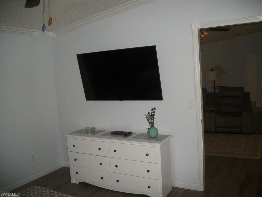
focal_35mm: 32
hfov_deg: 56.8
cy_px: 98
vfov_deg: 44.2
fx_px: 242
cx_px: 131
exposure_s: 1/30
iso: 160
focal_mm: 5.7
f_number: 2.9
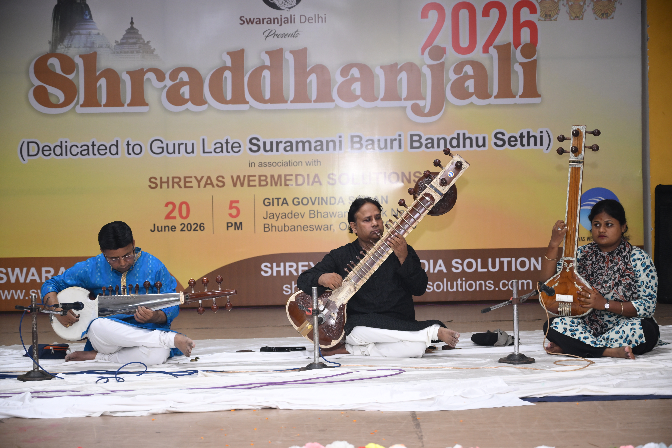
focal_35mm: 62
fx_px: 1157
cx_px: 336
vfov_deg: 21.9
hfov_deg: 32.4
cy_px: 224
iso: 1600
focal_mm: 62
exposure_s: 1/200
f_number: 4
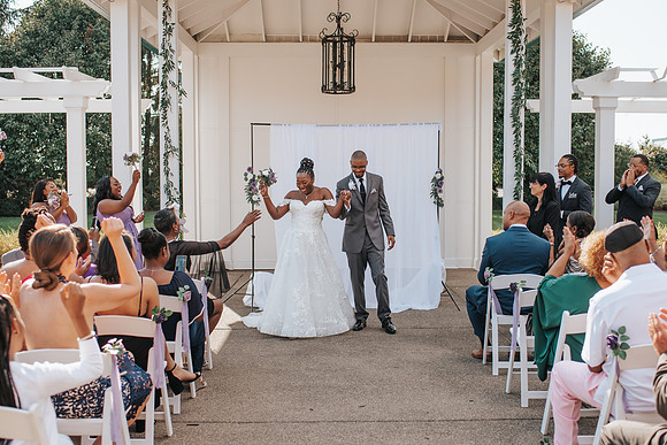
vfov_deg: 30.3
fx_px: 822
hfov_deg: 44.2
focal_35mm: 44
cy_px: 228
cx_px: 336
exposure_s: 1/1250
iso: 110
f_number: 2.8
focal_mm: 35
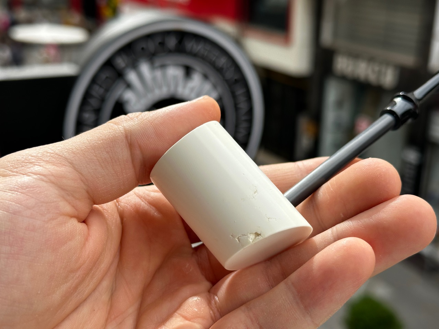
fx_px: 609
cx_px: 220
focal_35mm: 48
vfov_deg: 30.3
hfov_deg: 39.7
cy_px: 164
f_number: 1.78
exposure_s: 1/1157
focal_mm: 6.86
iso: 64
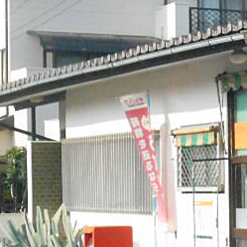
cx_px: 273
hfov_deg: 11.5
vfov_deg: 11.6
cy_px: 186
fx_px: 1211
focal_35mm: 150
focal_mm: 11.6
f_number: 13.3
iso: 1600
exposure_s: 1/640
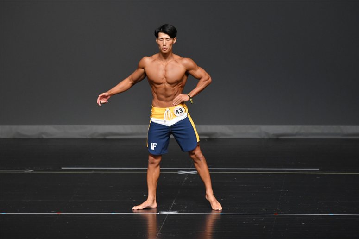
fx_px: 2990
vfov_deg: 4.6
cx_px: 180
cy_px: 120
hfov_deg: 6.9
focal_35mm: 300
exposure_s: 1/400
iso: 2000
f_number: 5.6
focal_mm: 200
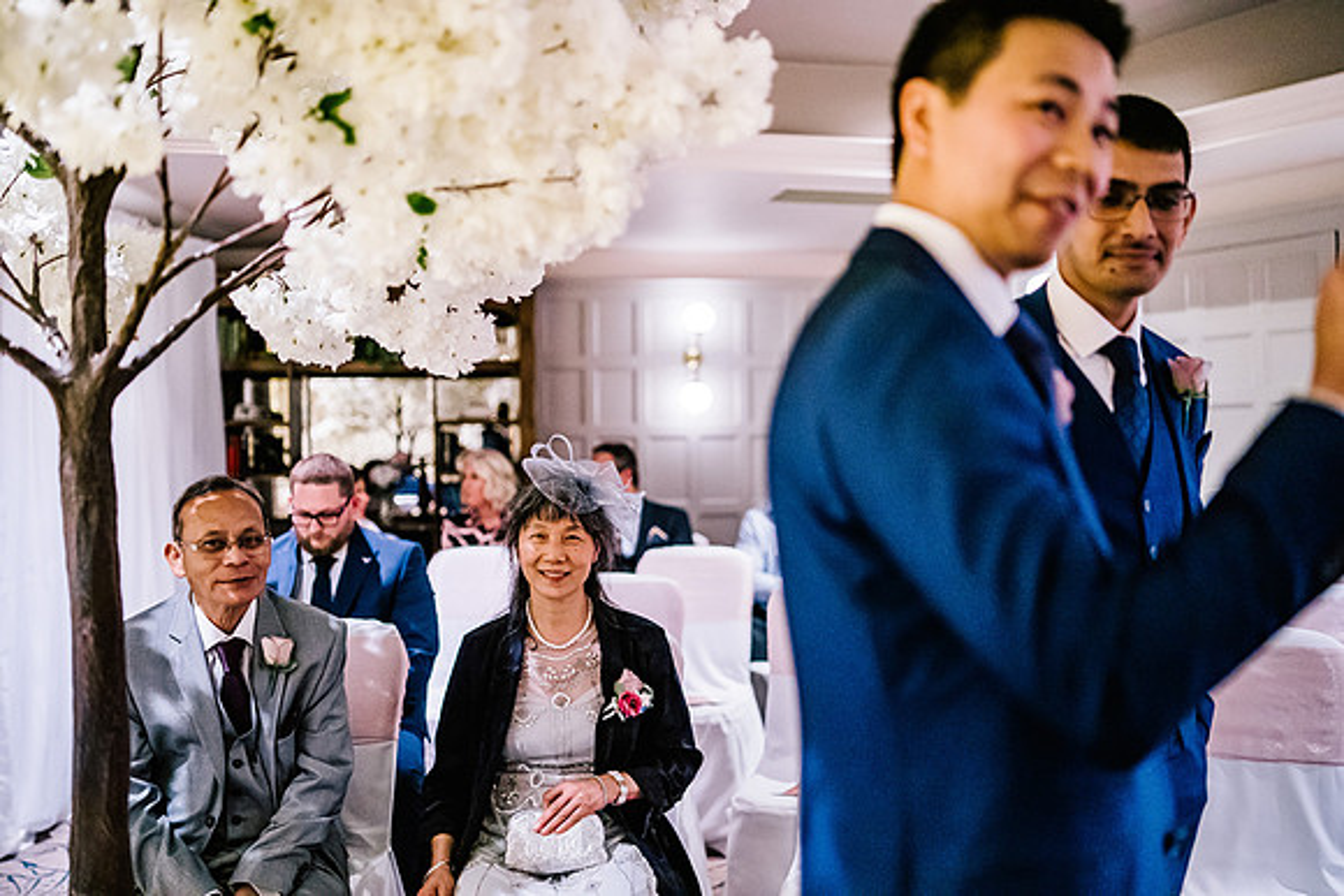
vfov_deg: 37.9
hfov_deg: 54.4
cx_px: 672
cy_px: 448
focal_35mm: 35
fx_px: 1307
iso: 5000
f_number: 1.4
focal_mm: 35
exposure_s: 1/250
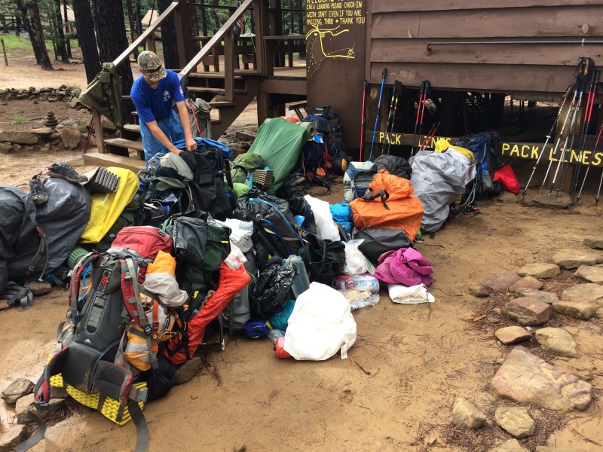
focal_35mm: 29
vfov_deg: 48.2
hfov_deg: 61.7
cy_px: 226
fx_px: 505
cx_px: 302
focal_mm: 4.15
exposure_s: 1/255
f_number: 2.2
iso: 32
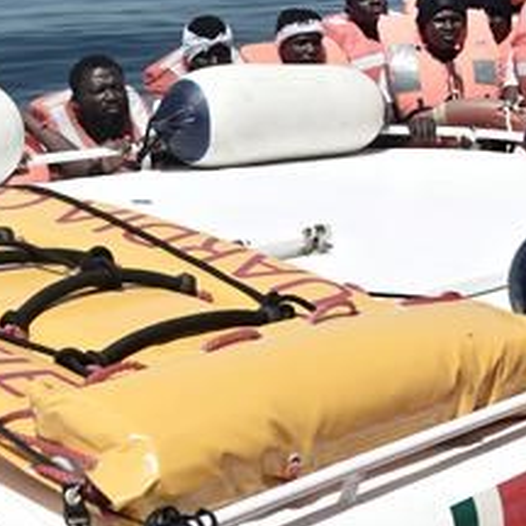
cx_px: 640
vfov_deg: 13.6
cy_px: 259
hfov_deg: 13.3
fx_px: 2201
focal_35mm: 128
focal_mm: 50
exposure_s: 1/1600
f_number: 5.6
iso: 200
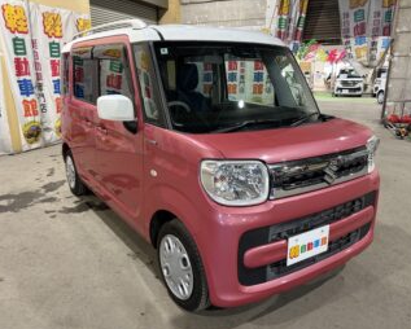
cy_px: 165
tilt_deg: -14.3
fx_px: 341
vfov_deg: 51.6
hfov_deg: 62.1
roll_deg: +1.1
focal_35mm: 28
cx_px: 196
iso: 125
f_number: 1.6
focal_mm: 5.96
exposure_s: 1/50
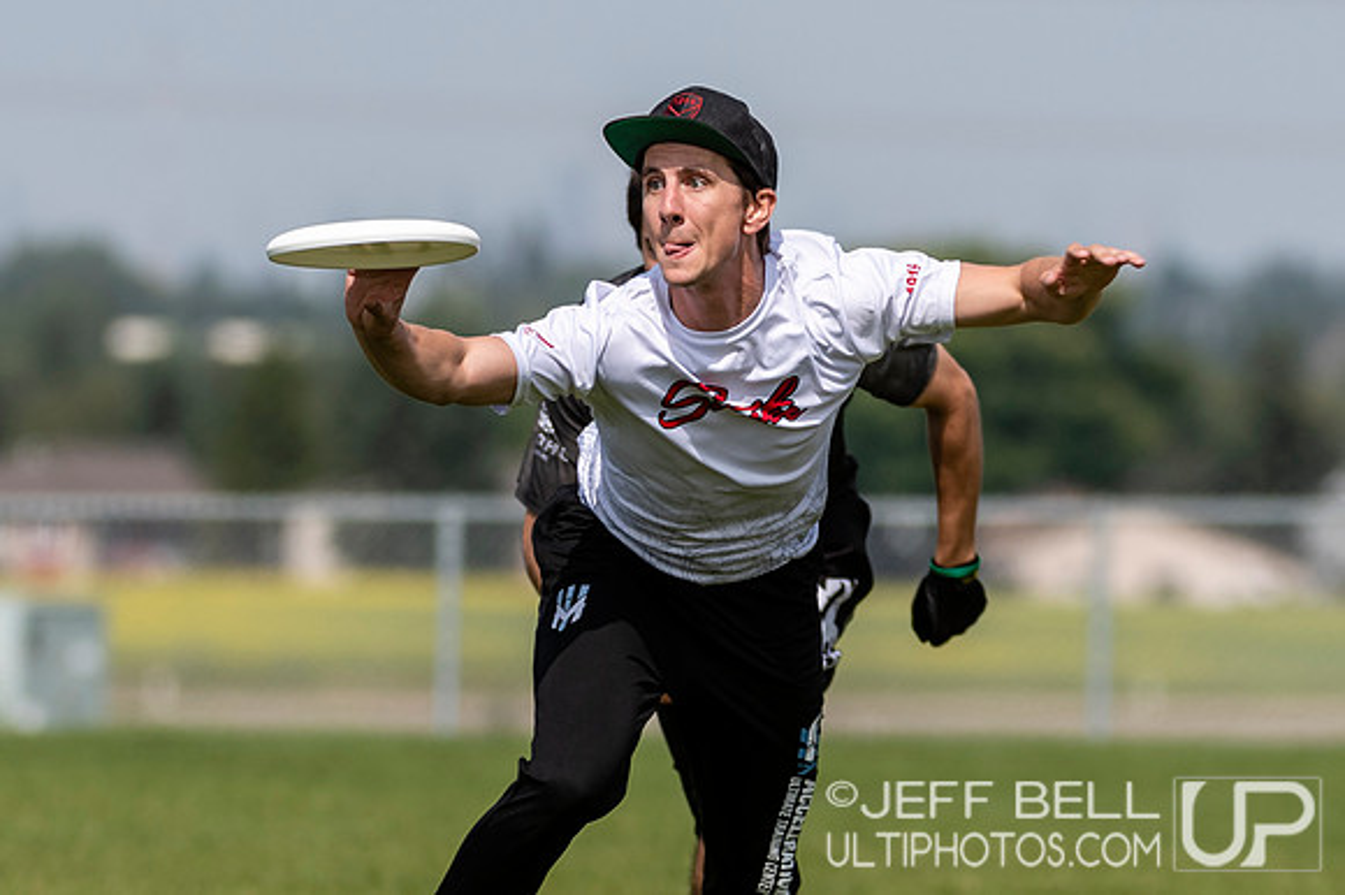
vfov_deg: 1.8
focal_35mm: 745
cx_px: 867
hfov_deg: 2.8
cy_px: 378
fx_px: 27818
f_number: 4
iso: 100
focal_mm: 240
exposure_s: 1/1250
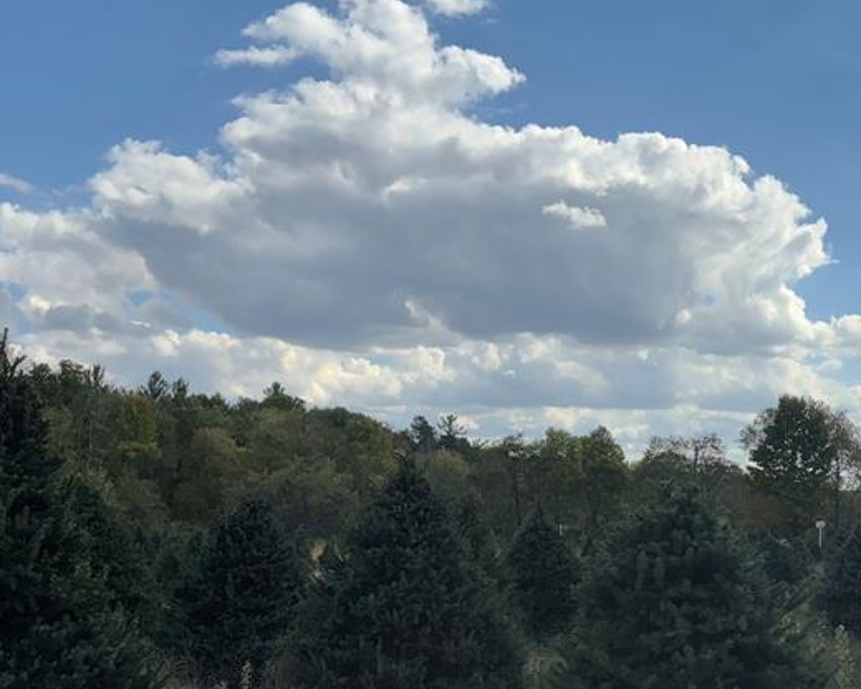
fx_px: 1274
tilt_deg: +4.0
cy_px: 409
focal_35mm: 50
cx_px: 540
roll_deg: -0.7
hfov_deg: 37.1
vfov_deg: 30.2
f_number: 1.6
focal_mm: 5.96
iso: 50
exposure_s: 1/4608
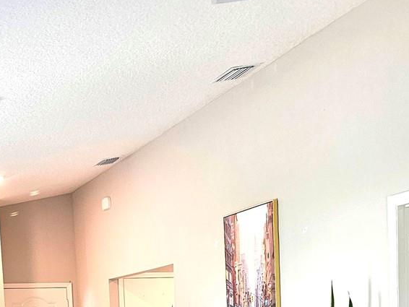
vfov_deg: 20.5
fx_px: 768
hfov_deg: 29.6
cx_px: 133
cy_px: 406
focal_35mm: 65
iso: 200
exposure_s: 1/120
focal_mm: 6.3
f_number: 1.7
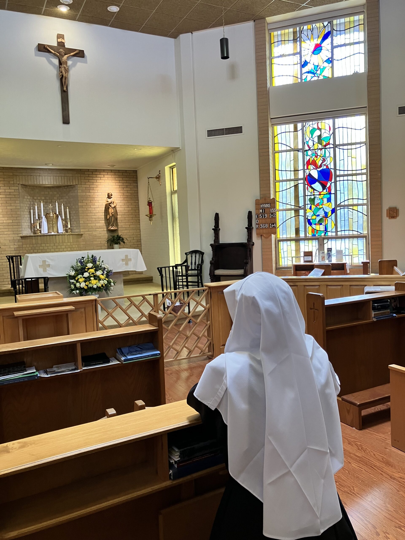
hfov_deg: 49.7
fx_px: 437
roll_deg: +1.8
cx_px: 202
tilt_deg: -4.1
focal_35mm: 28
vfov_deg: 63.4
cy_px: 270
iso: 80
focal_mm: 3.99
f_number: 1.8
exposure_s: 1/60
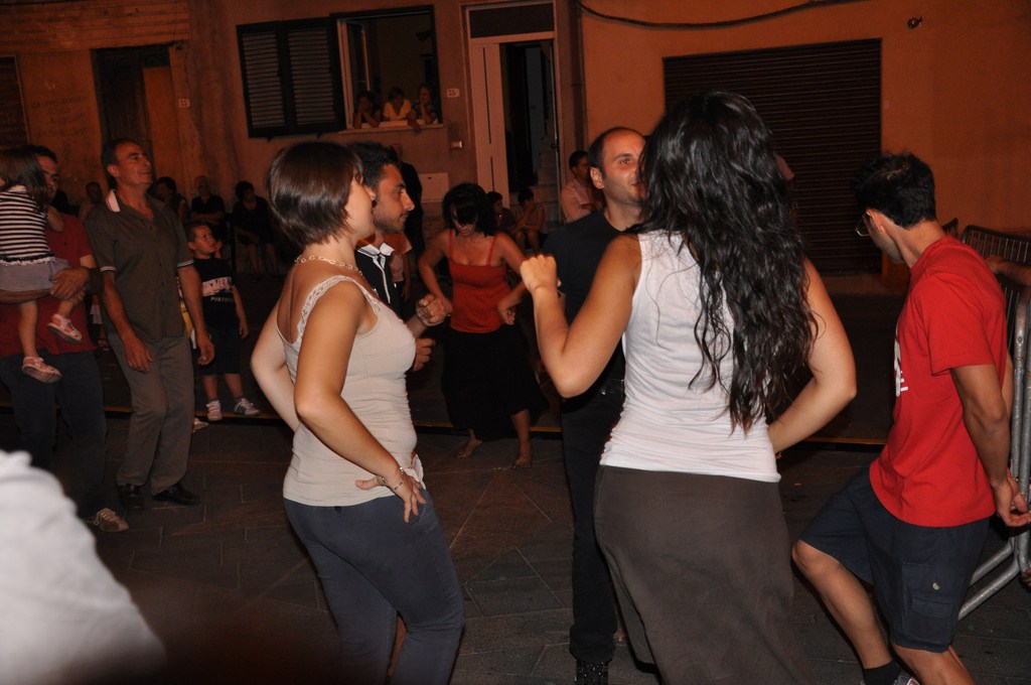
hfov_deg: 46.5
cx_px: 516
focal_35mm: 42
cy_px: 342
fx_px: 1201
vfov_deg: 31.8
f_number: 4
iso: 800
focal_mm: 28
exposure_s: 1/60
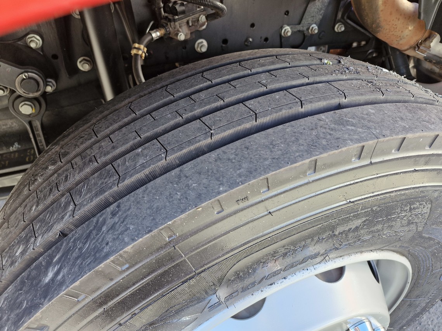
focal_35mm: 23
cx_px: 221
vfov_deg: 58.9
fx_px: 294
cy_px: 166
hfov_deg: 73.9
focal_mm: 5.54
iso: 160
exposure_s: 1/180
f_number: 1.8
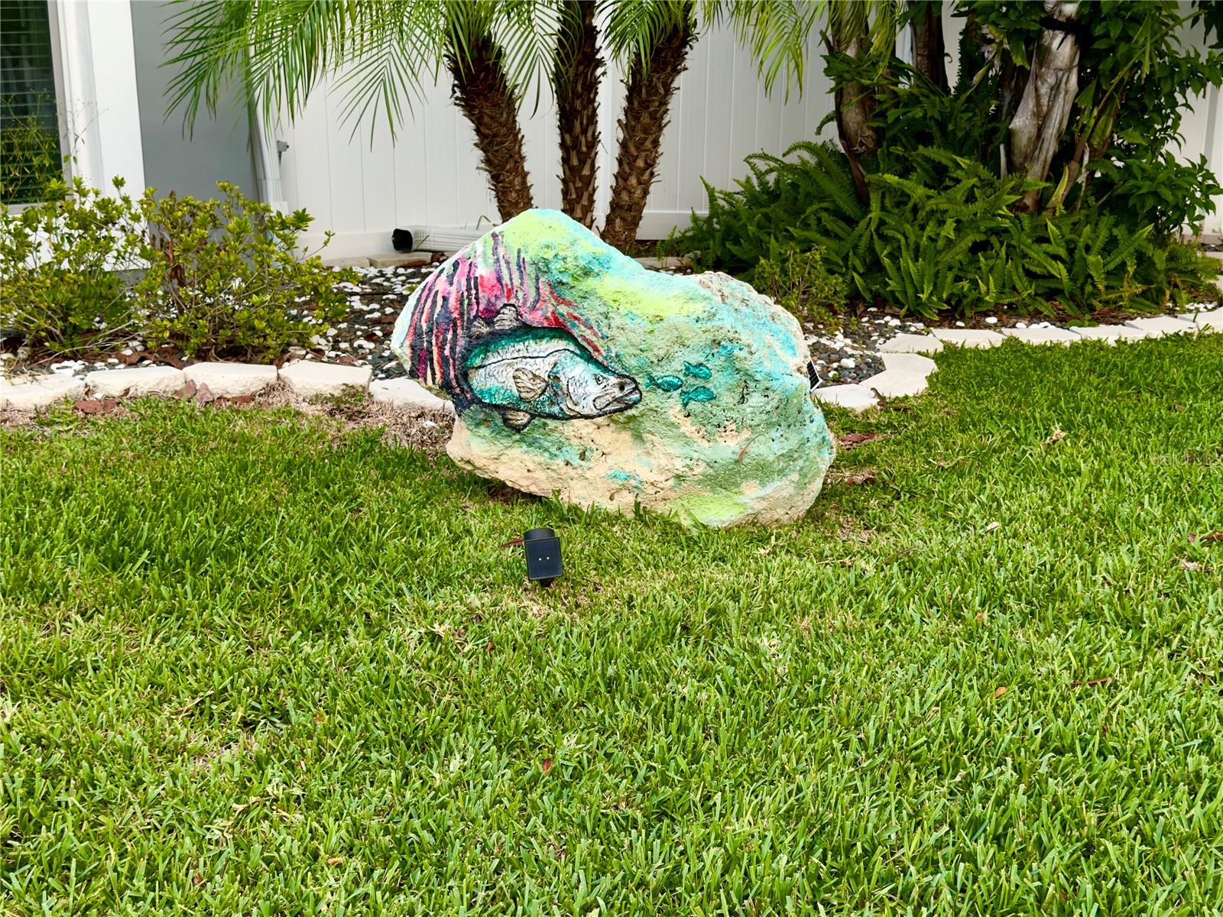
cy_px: 458
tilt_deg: -16.5
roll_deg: +0.3
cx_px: 612
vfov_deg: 30.3
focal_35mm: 48
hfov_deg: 39.7
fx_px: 1696
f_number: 1.78
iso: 250
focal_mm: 6.76
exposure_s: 1/42
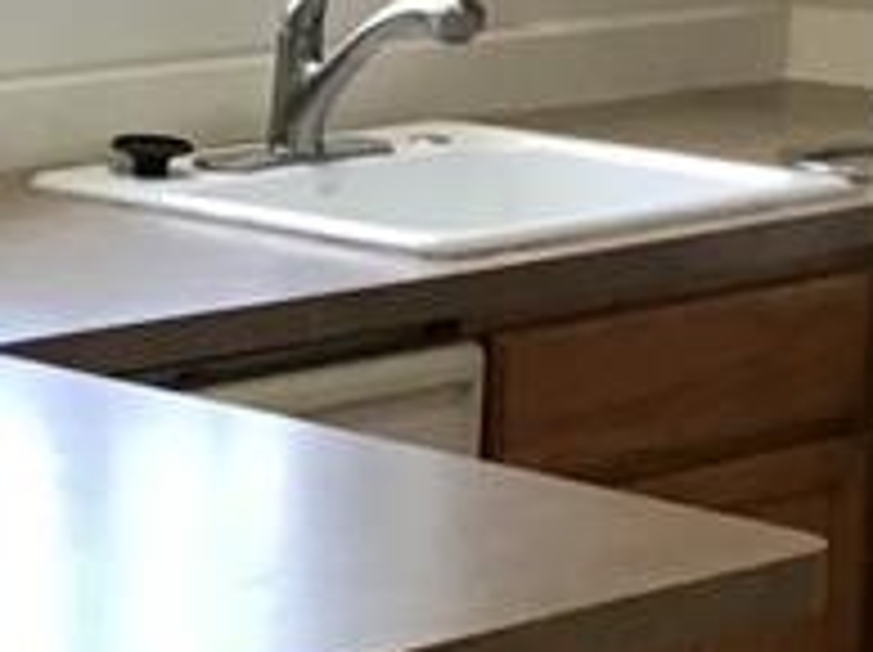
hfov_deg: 11.9
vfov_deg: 9.0
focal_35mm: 164
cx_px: -72
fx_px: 4131
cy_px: 274
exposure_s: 1/30
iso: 100
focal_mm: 3.3
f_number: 2.4
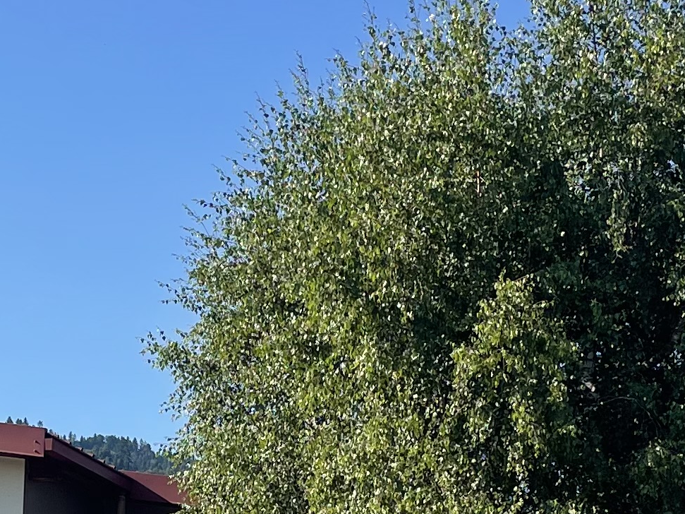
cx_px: 225
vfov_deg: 13.5
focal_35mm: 108
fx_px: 2137
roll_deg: -0.7
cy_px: 525
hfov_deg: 18.2
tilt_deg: +8.1
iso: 32
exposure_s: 1/2398
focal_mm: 4.2
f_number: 1.6
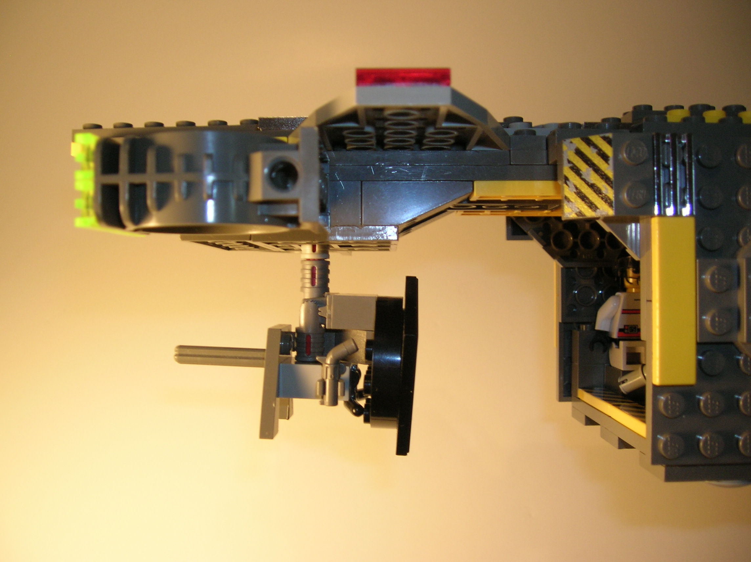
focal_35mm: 34
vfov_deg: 41.7
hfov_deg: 54.0
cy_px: 281
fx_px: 737
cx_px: 376
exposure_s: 1/21.7
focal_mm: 5.7
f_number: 2.9
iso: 94
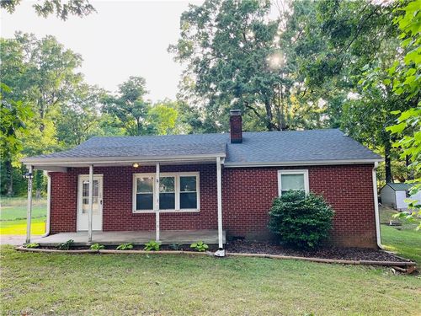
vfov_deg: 53.1
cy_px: 158
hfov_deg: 67.3
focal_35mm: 26
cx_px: 210
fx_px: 316
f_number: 1.6
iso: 40
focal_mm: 5.1
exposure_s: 1/230
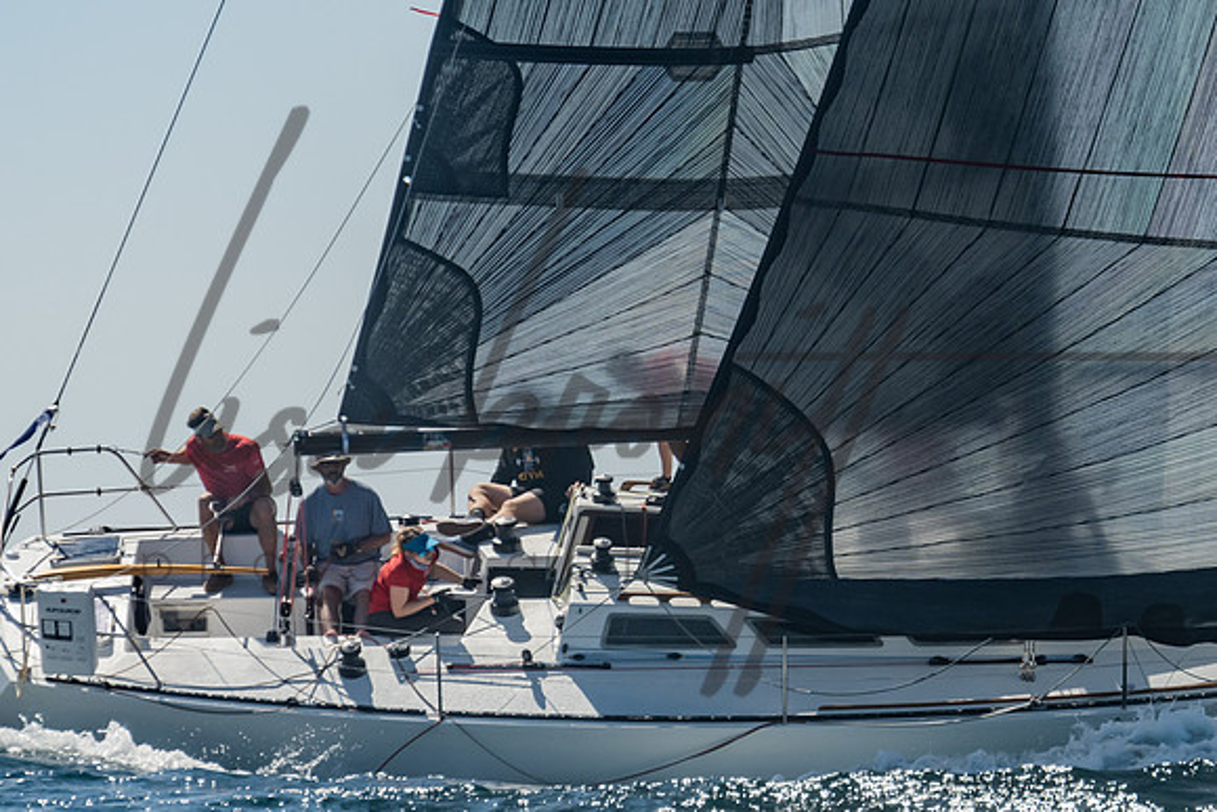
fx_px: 10659
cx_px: 1092
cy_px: 350
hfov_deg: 6.5
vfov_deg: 4.4
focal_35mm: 315
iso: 160
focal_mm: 135
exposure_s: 1/640
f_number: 6.3
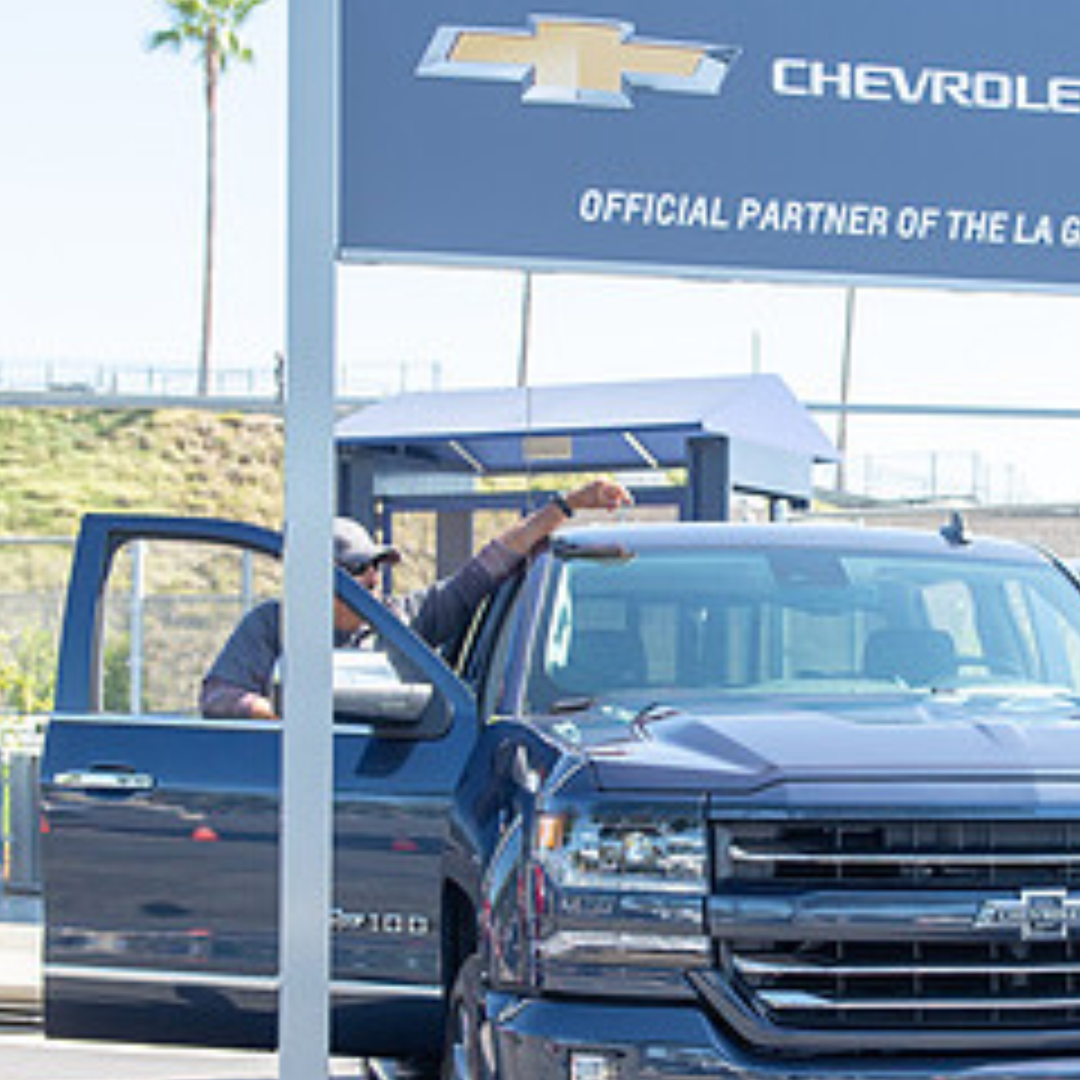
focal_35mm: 74
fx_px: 2612
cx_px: 828
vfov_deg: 23.3
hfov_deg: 23.1
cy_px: 668
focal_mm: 36
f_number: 4
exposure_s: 1/1000
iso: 250
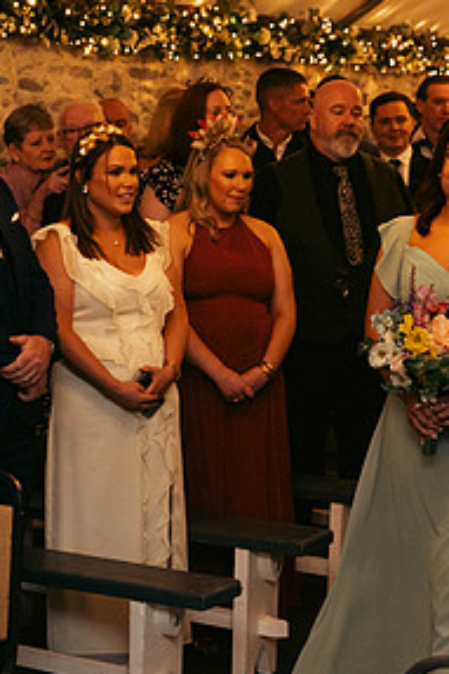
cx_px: 101
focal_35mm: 93
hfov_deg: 14.6
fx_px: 1742
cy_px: 356
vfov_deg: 21.9
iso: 2500
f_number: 3.5
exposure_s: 1/160
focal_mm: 46
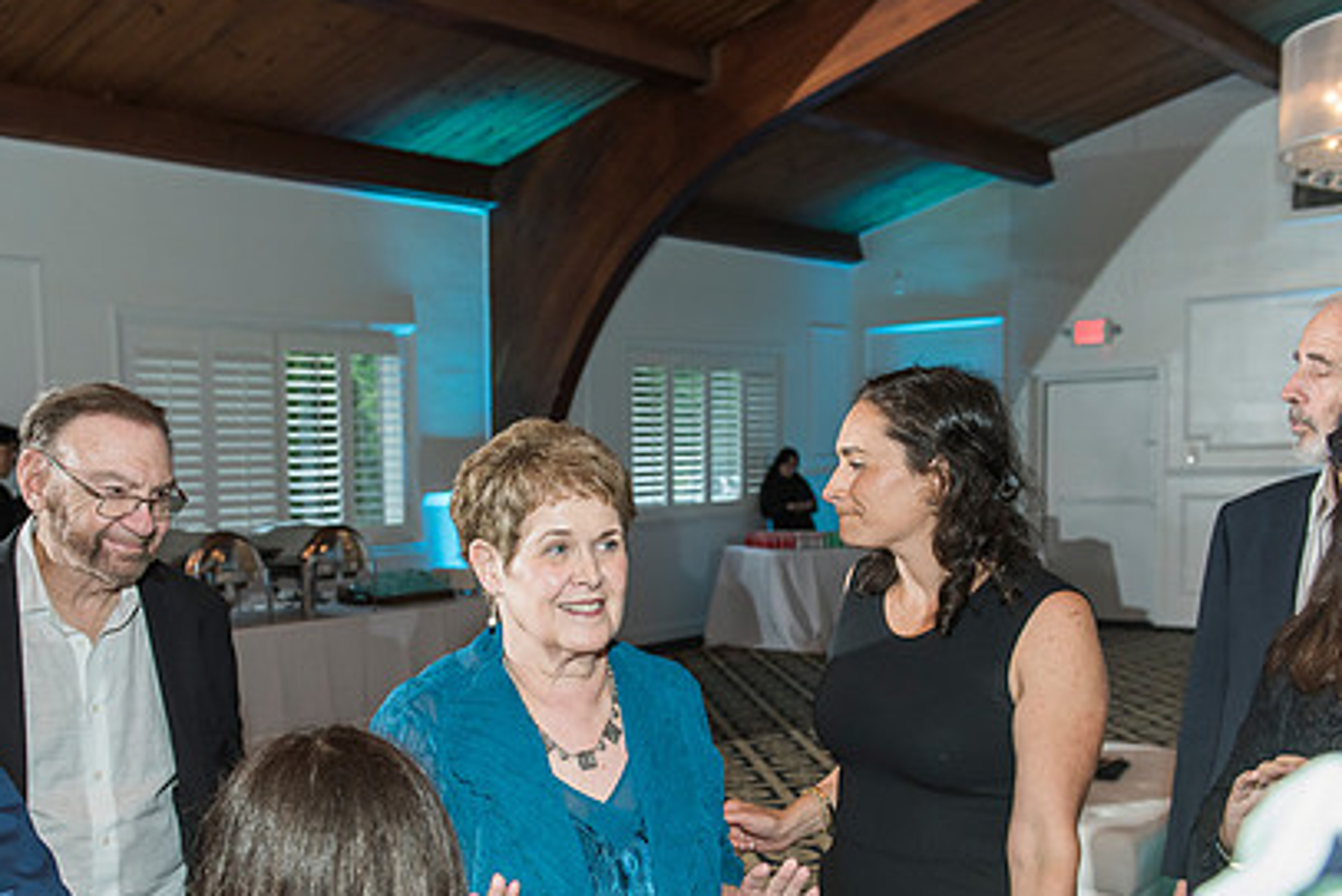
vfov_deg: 33.2
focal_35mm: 40
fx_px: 1492
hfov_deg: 48.2
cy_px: 590
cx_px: 549
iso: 800
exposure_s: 1/125
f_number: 4
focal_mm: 28
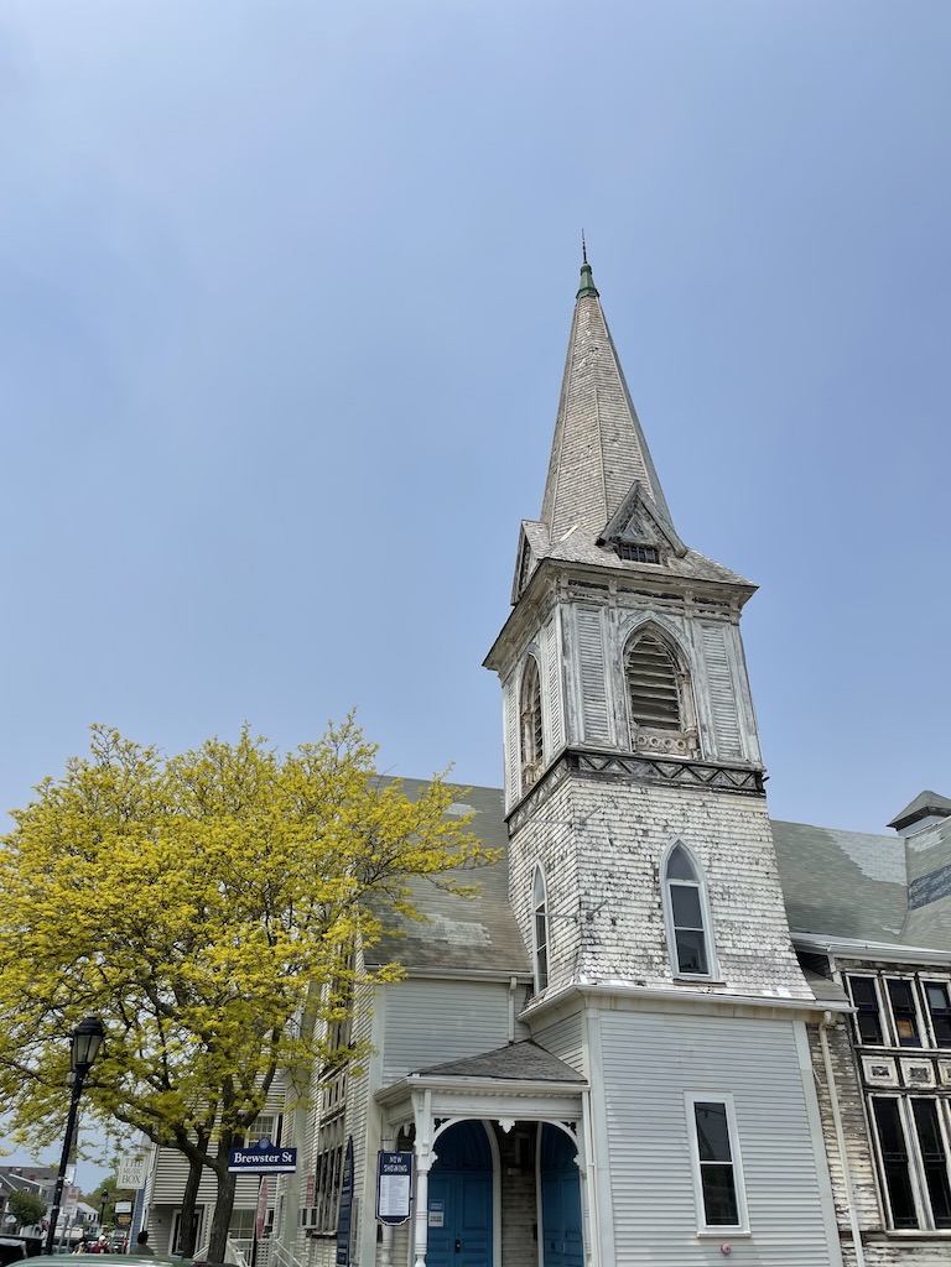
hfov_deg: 53.1
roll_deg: -0.5
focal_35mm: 26
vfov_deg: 67.3
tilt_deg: +31.5
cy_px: 634
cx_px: 476
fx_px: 952
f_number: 1.6
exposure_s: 1/8403
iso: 32
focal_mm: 4.2
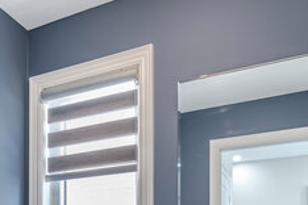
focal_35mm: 41
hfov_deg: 47.0
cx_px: 118
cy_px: 270
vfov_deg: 27.1
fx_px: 351
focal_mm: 10
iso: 100
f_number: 7.1
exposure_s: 1/1.67
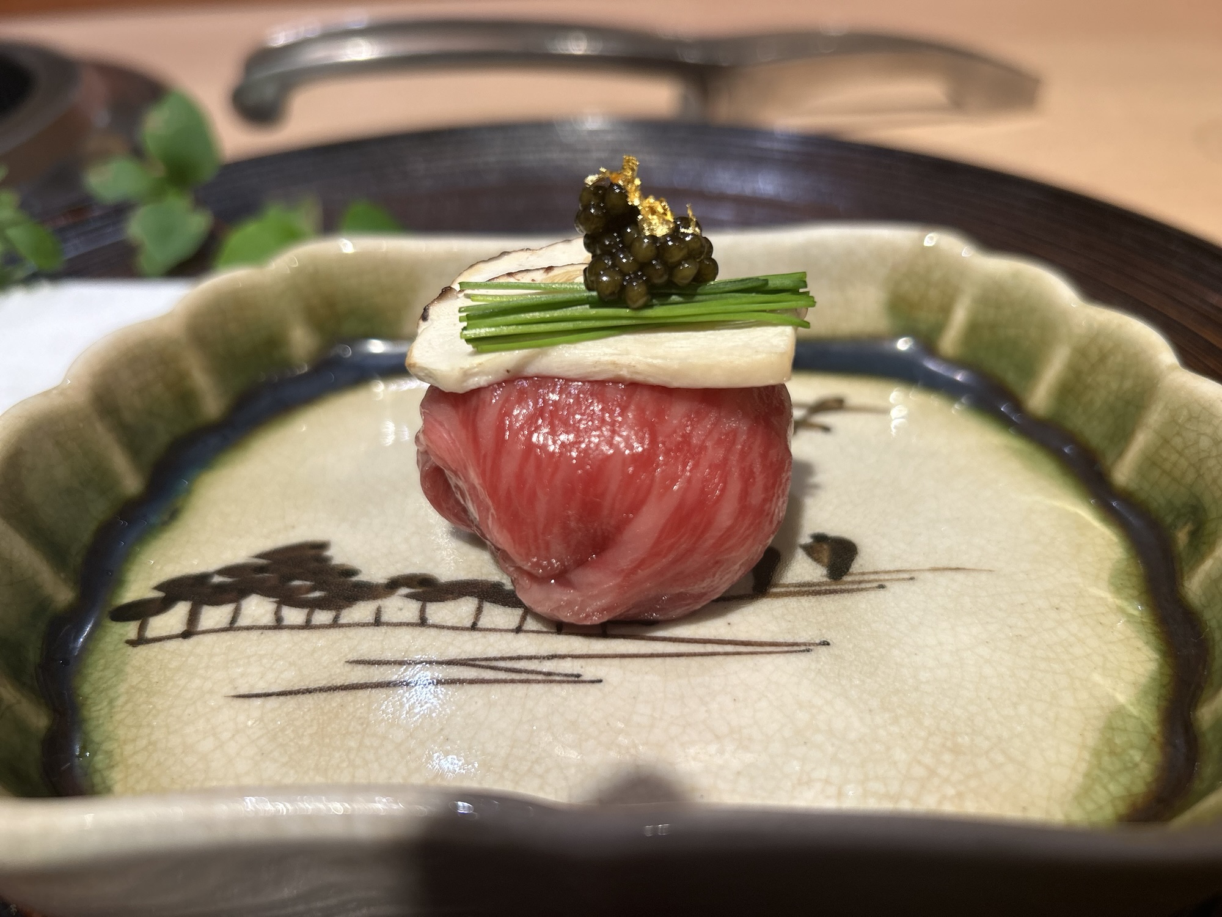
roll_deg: +2.3
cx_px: 611
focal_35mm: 26
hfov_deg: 67.3
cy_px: 458
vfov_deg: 53.1
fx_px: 918
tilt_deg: -35.3
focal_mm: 5.7
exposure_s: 1/50
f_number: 1.5
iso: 80
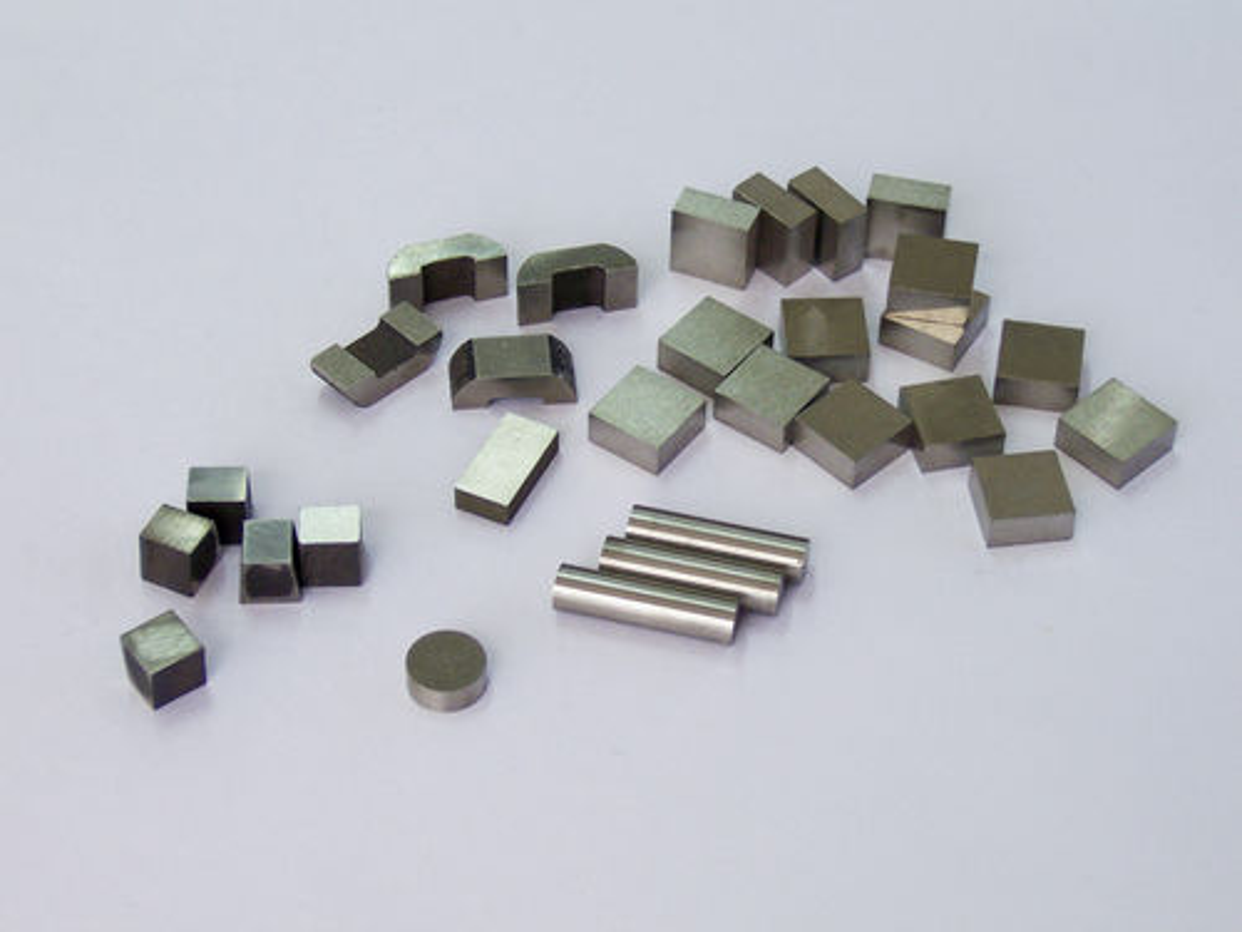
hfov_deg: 22.0
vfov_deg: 16.6
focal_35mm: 89
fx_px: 3193
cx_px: 621
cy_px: 466
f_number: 4.8
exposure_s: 1/30
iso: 80
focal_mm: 14.8
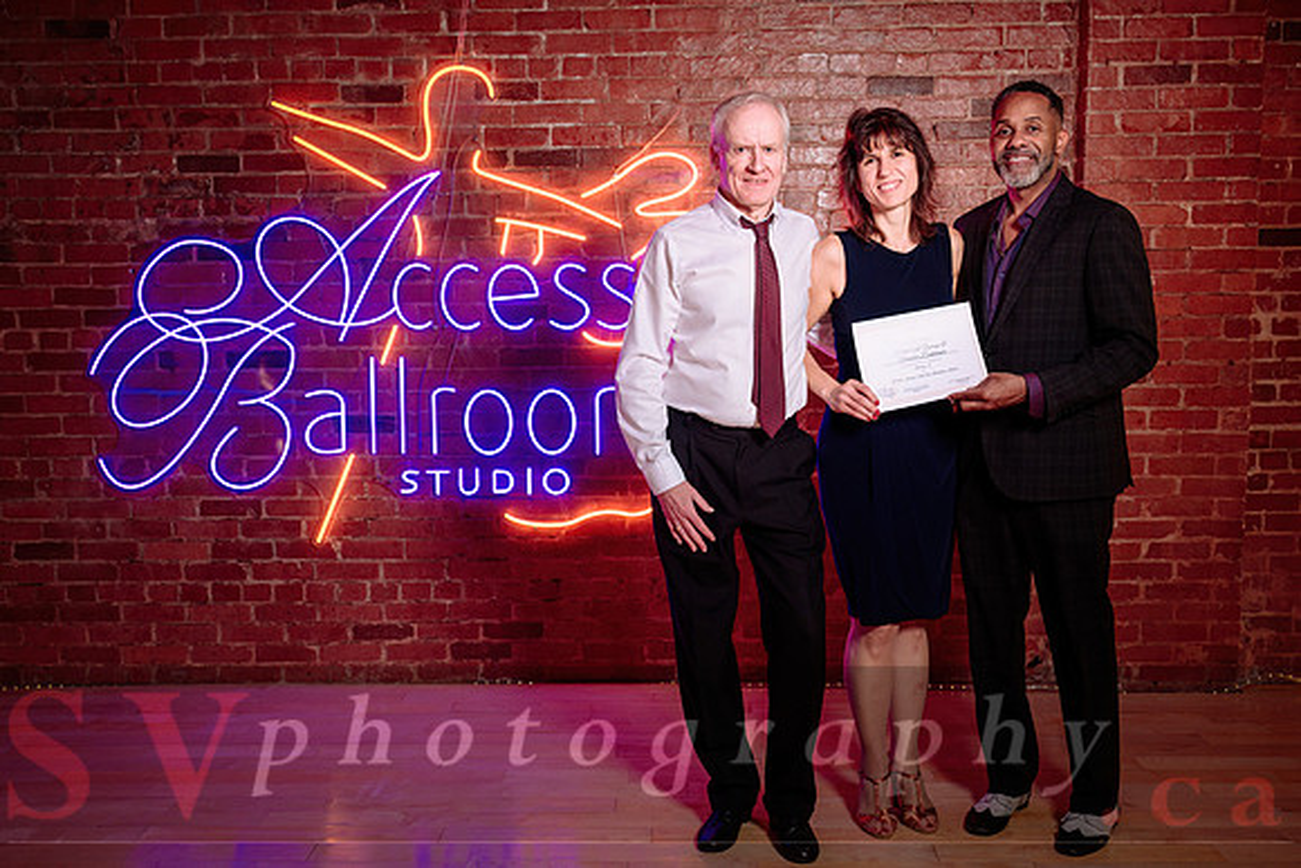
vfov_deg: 38.0
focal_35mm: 35
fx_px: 1260
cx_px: 674
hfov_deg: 54.6
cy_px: 450
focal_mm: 32
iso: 500
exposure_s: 1/200
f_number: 3.2
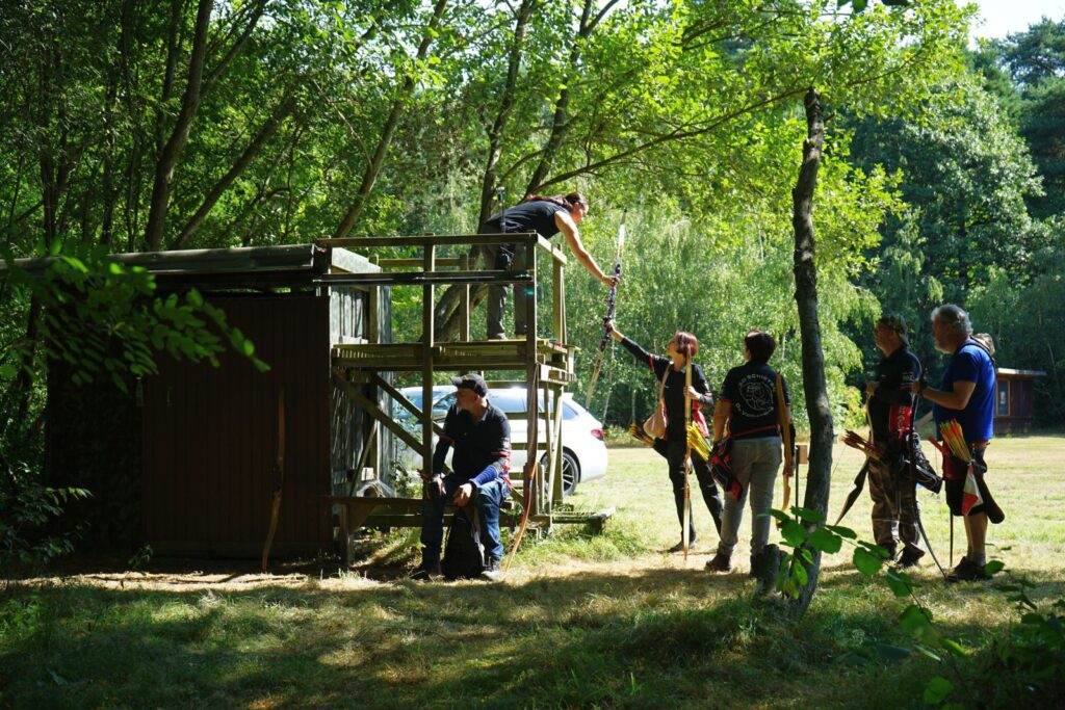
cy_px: 355
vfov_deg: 26.5
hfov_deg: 38.9
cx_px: 532
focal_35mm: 51
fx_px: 1509
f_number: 6.3
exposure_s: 1/80
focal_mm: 51
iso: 100
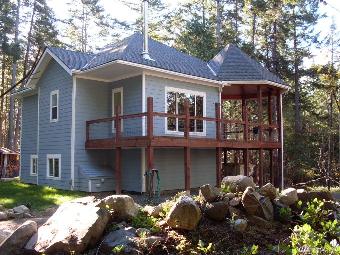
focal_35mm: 38
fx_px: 373
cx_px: 170
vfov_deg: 37.7
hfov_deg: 49.0
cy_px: 128
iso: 80
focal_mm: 6.3
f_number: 2.8
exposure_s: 1/90
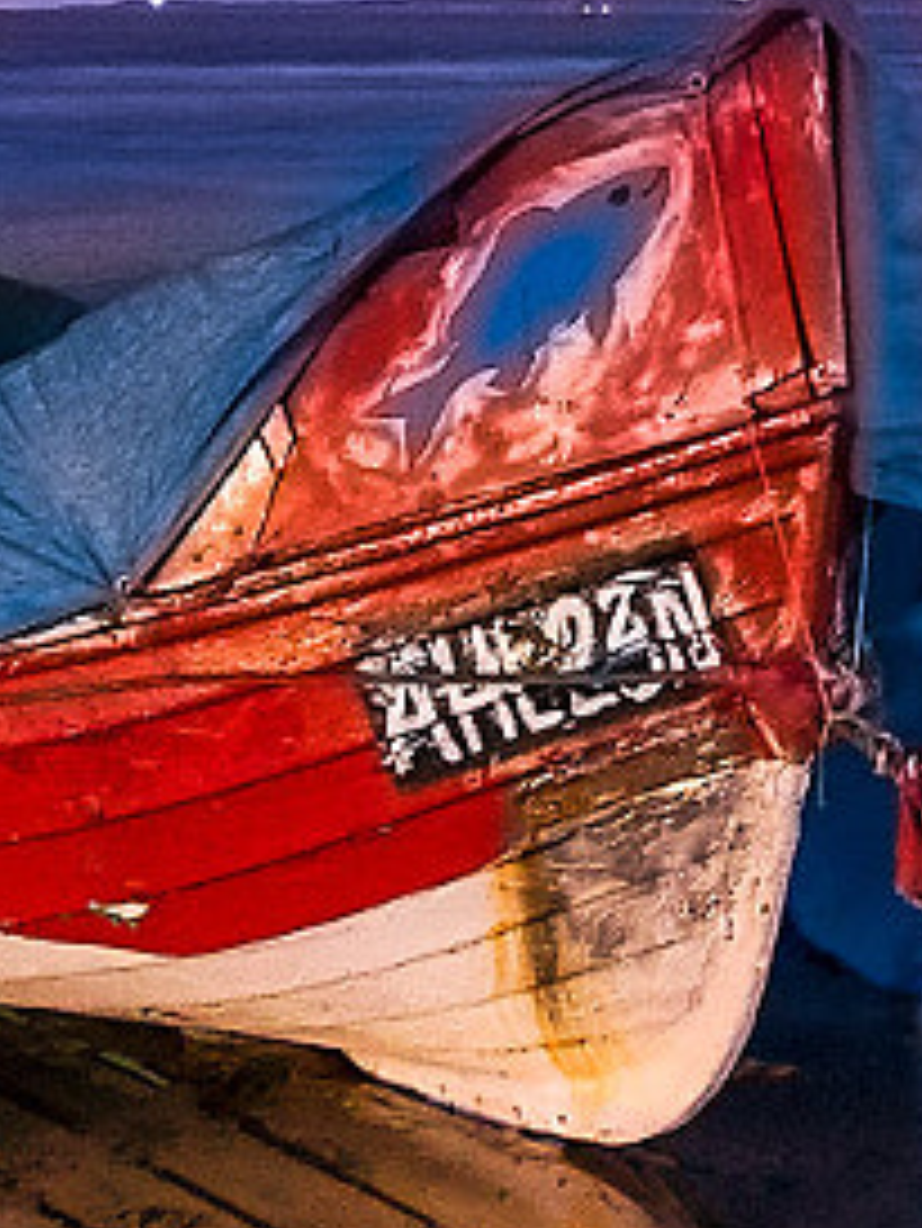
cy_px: -94
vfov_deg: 20.8
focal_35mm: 90
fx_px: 3194
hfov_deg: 15.2
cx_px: 1385
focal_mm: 16
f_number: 4
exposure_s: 15
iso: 800
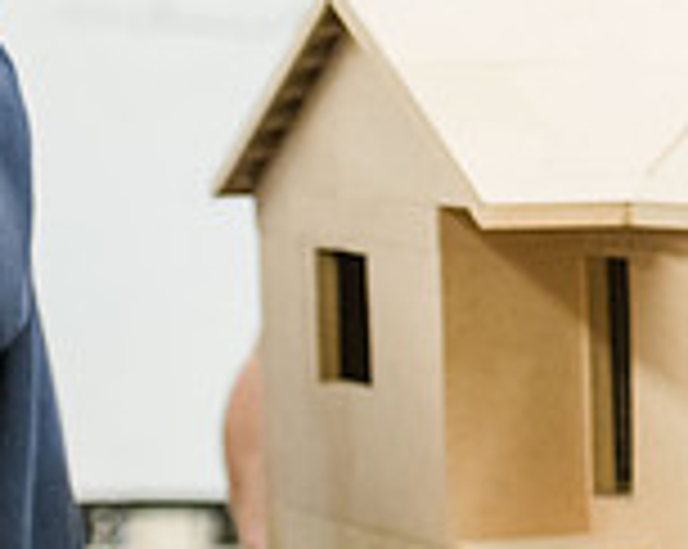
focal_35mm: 253
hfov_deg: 7.5
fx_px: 5145
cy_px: 73
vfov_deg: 6.1
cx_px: 1083
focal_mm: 70
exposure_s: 1/320
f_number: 2.8
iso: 2000
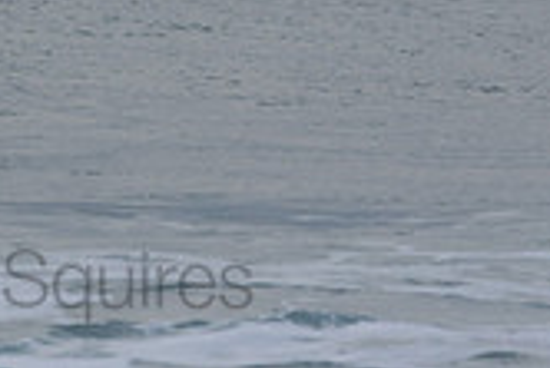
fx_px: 25597
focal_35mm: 1674
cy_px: -270
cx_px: -3
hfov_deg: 1.2
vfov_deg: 0.8
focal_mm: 320
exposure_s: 1/1600
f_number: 5.6
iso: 400
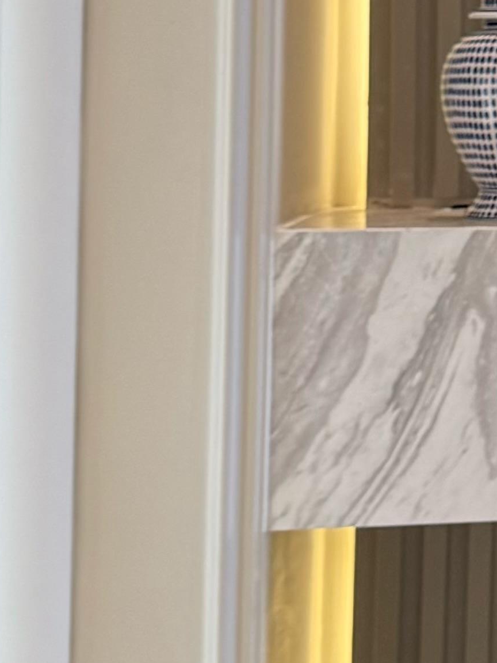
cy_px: 150
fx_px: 2278
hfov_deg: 10.8
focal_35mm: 119
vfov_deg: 16.5
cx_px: 1133
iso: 200
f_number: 1.78
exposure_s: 1/116
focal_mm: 6.76
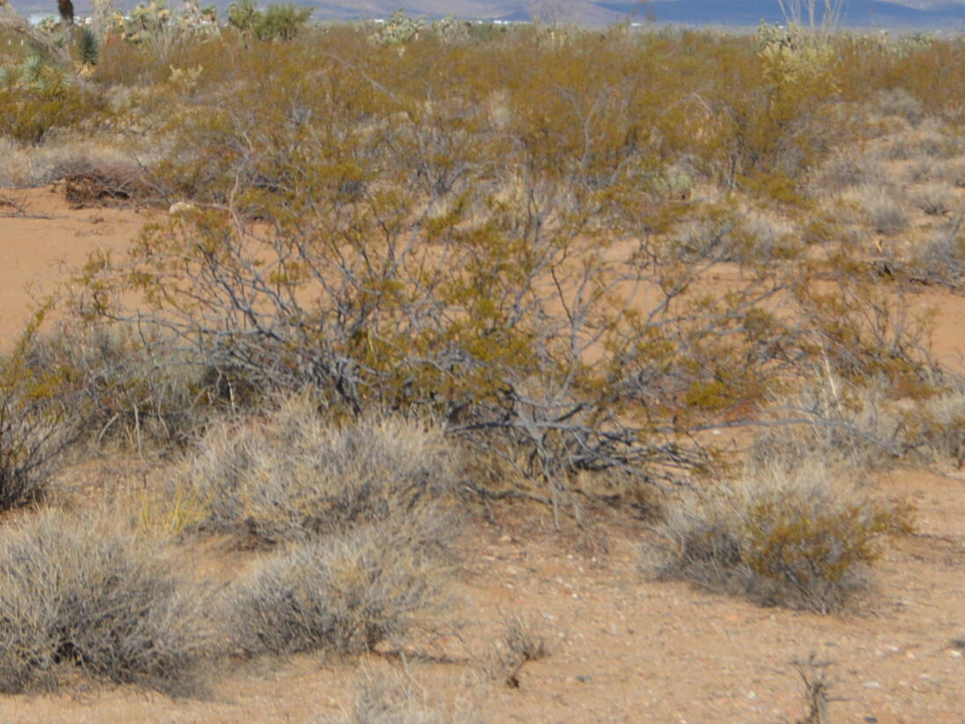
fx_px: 6001
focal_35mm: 215
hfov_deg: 9.2
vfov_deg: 6.9
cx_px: 807
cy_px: -146
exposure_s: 1/2000
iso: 400
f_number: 7.1
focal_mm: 55
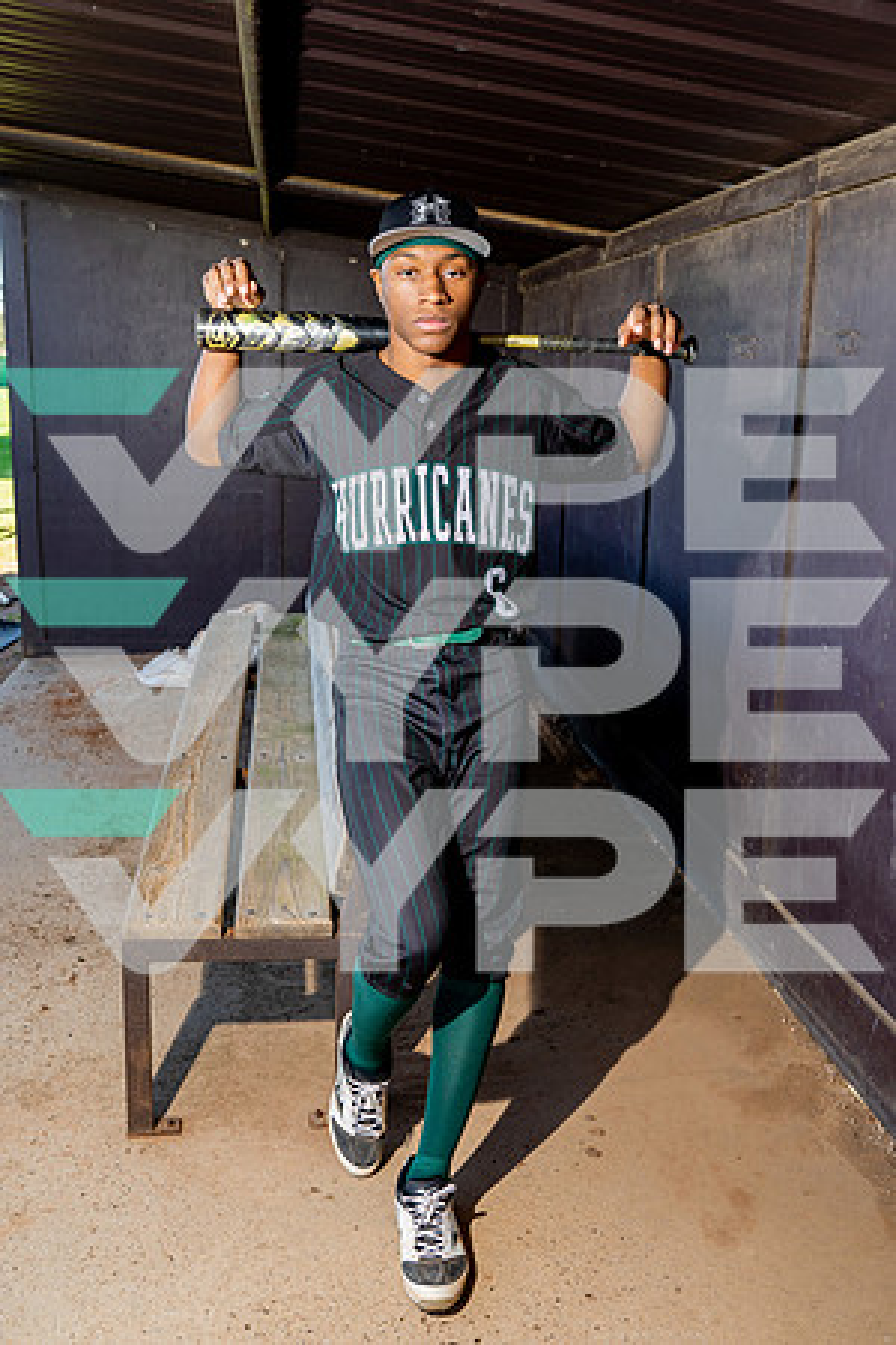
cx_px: 448
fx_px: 1307
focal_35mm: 35
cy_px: 672
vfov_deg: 54.4
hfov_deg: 37.9
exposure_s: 1/250
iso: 200
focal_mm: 35
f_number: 5
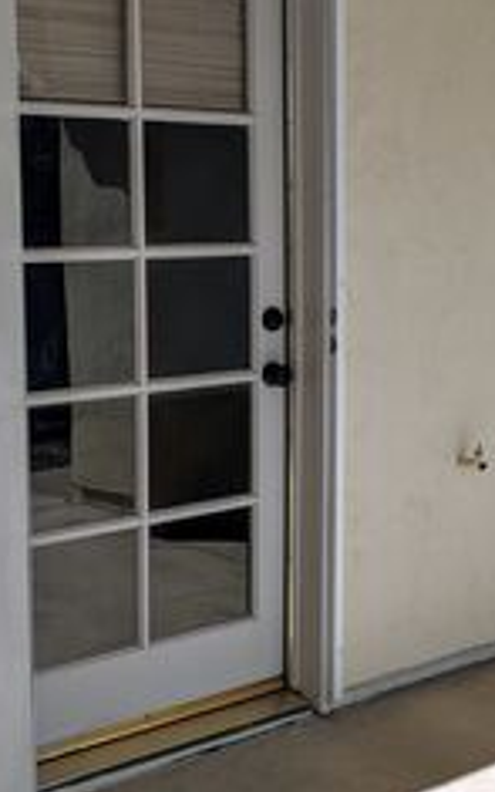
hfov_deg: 20.9
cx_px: 426
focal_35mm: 61
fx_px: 1316
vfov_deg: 33.4
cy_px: 347
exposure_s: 1/3906
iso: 58
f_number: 1.8
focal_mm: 4.44
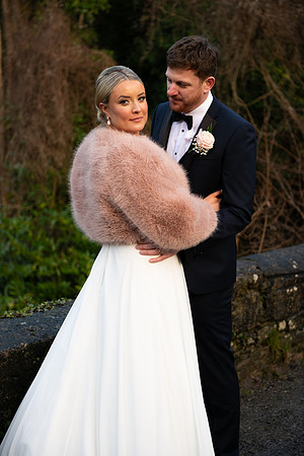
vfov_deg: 28.8
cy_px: 228
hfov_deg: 19.5
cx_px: 152
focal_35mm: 70
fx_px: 887
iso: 160
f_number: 3.5
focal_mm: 70
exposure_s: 1/160
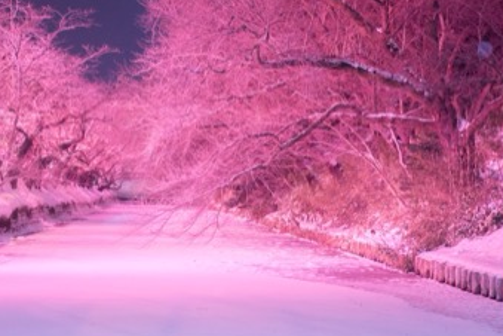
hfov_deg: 20.6
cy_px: 107
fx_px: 1383
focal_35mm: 99
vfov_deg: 13.8
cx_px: 208
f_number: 2.8
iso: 800
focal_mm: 70
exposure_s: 1/13
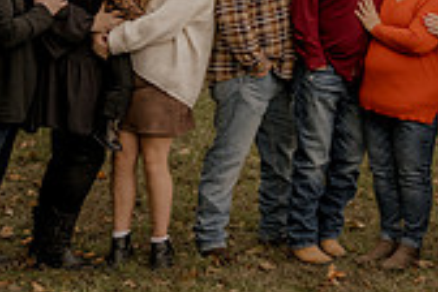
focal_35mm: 197
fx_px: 2397
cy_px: 43
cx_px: 443
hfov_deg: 10.4
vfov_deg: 7.0
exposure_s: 1/125
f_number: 2.8
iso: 250
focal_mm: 57
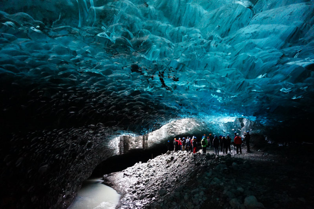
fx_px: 209
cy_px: 104
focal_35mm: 24
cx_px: 157
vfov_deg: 53.1
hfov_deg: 73.8
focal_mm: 16
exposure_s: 1/30
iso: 3200
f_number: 3.5
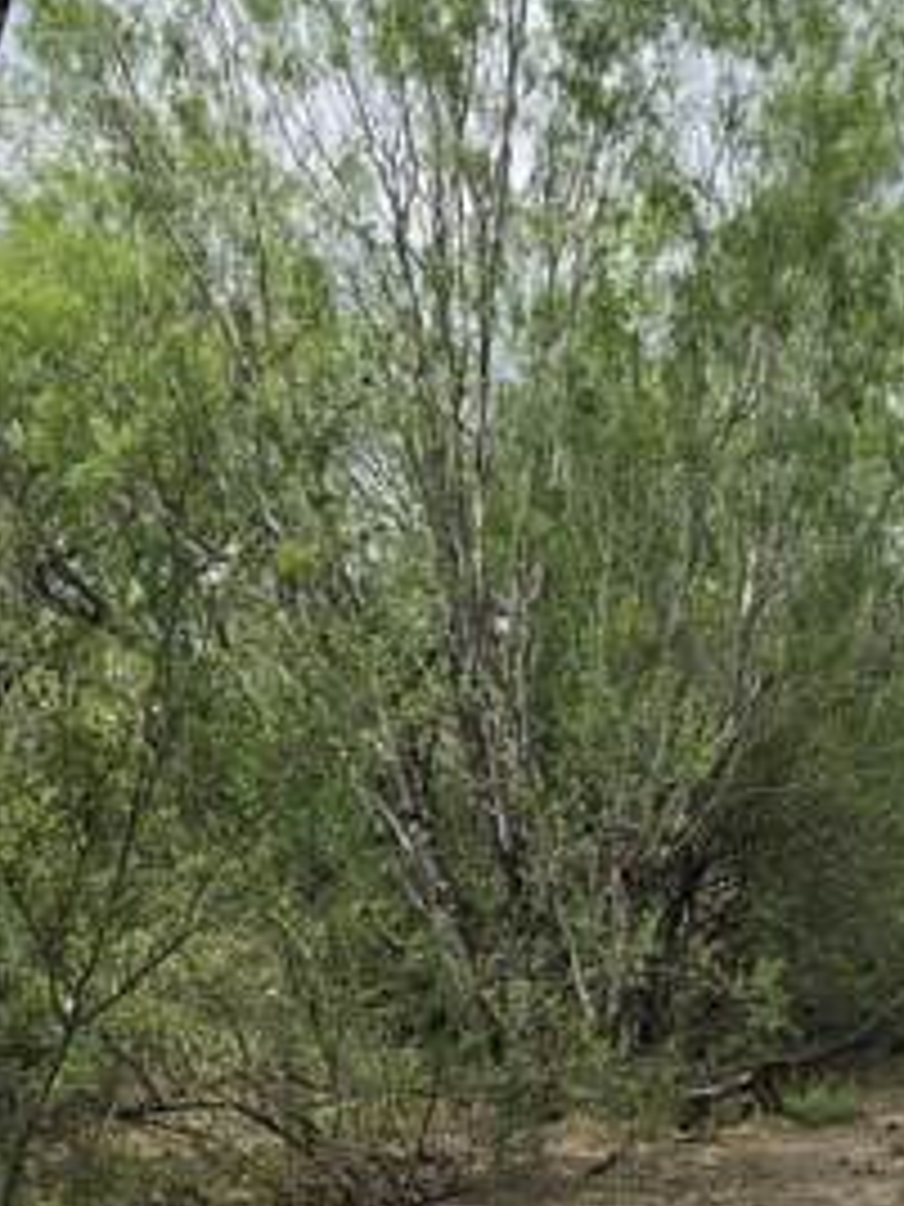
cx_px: 855
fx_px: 1915
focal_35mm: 55
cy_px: 742
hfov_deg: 25.5
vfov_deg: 34.8
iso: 64
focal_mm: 6.5
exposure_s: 1/7939
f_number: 1.4
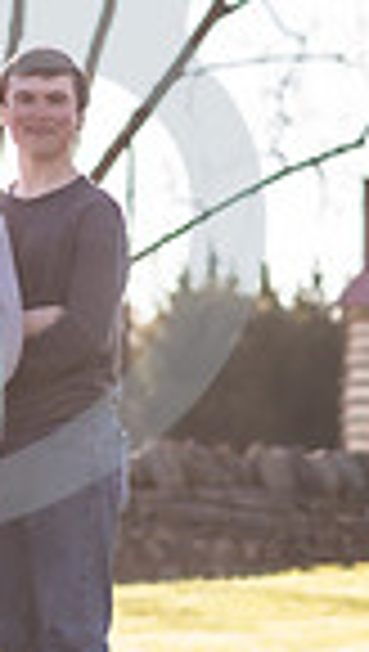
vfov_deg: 7.8
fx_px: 4781
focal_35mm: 276
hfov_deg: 4.4
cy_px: 40
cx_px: -212
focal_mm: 85
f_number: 2.8
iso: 100
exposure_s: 1/640
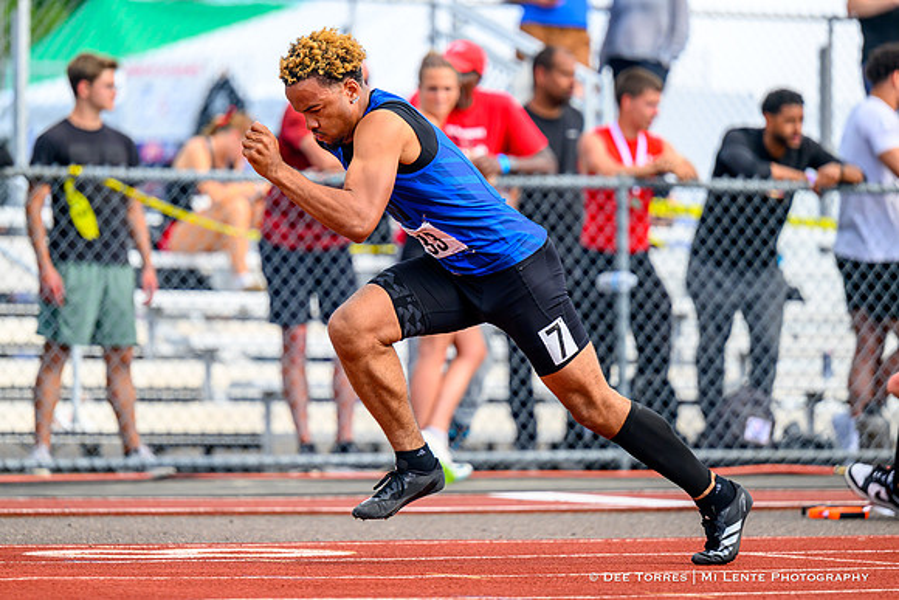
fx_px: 5908
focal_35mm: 237
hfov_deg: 8.7
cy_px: 272
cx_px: 436
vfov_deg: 5.8
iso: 220
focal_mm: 185
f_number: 2.8
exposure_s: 1/2000
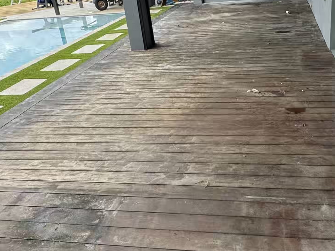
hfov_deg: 47.5
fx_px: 378
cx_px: 206
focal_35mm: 39
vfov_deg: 36.8
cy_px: 106
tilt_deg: -24.3
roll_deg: +5.2
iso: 80
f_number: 2.2
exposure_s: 1/99
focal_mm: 2.22
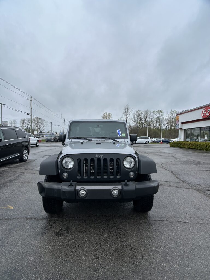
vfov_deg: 67.3
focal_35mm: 26
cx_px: 105
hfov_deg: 53.1
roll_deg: -0.9
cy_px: 140
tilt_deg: -1.7
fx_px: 210
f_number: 1.5
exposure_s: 1/1159
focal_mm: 5.7
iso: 50
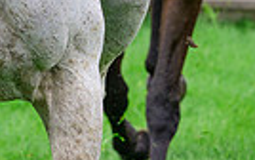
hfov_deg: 2.1
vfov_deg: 1.3
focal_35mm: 1018
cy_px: -200
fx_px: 7081
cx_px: 76
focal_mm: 175
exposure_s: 1/1250
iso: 1000
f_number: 6.3
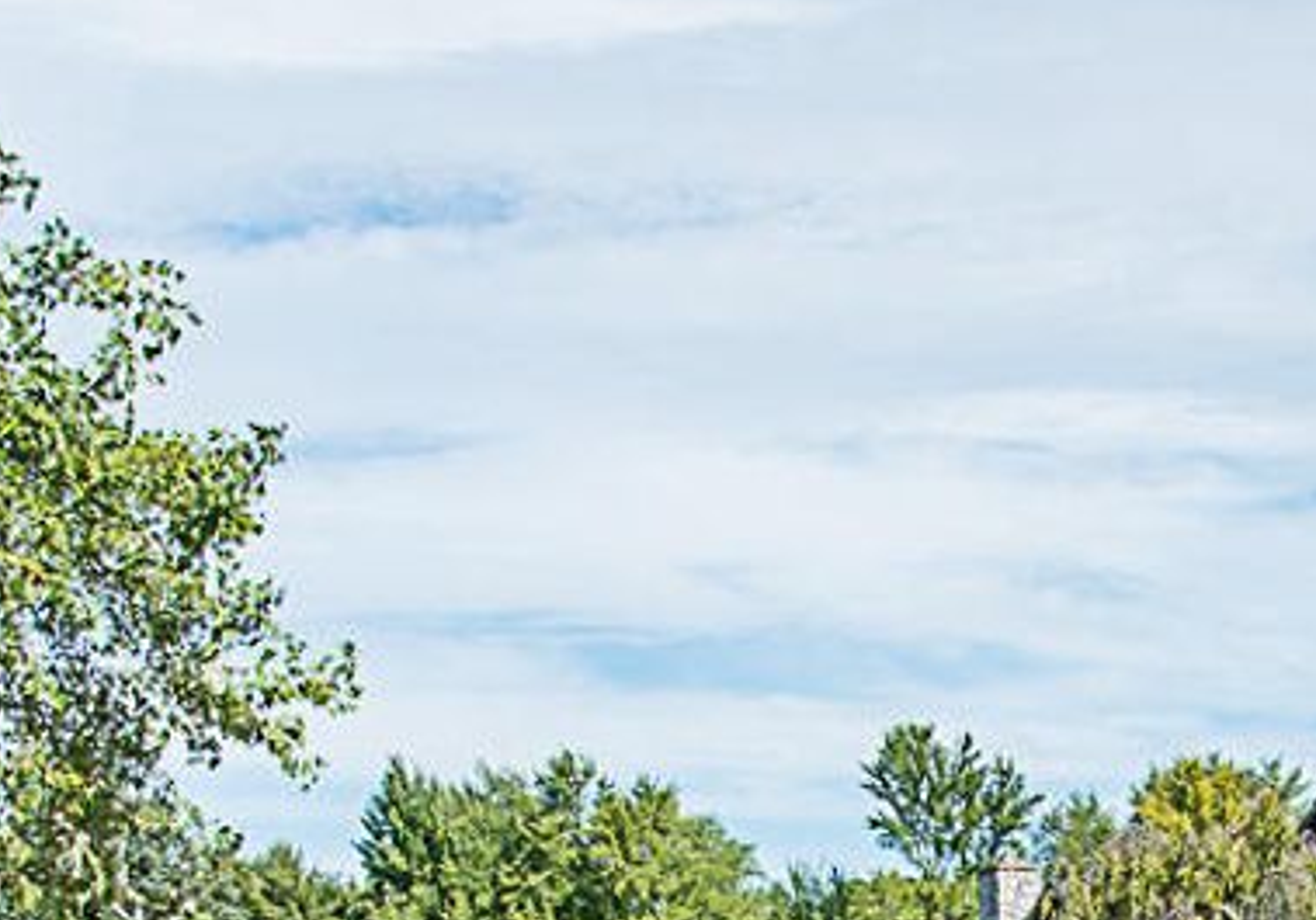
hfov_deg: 24.0
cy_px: 1424
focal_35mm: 81
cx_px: 1199
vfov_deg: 15.8
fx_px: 3006
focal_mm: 24
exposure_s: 1/1000
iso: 400
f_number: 8
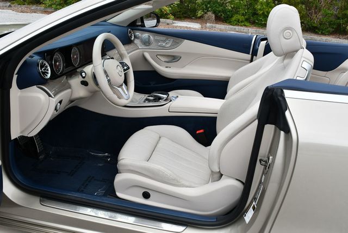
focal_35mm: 36
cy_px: 116
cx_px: 174
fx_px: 348
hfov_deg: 53.1
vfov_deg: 36.9
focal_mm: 18
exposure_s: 1/250
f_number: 8
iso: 140
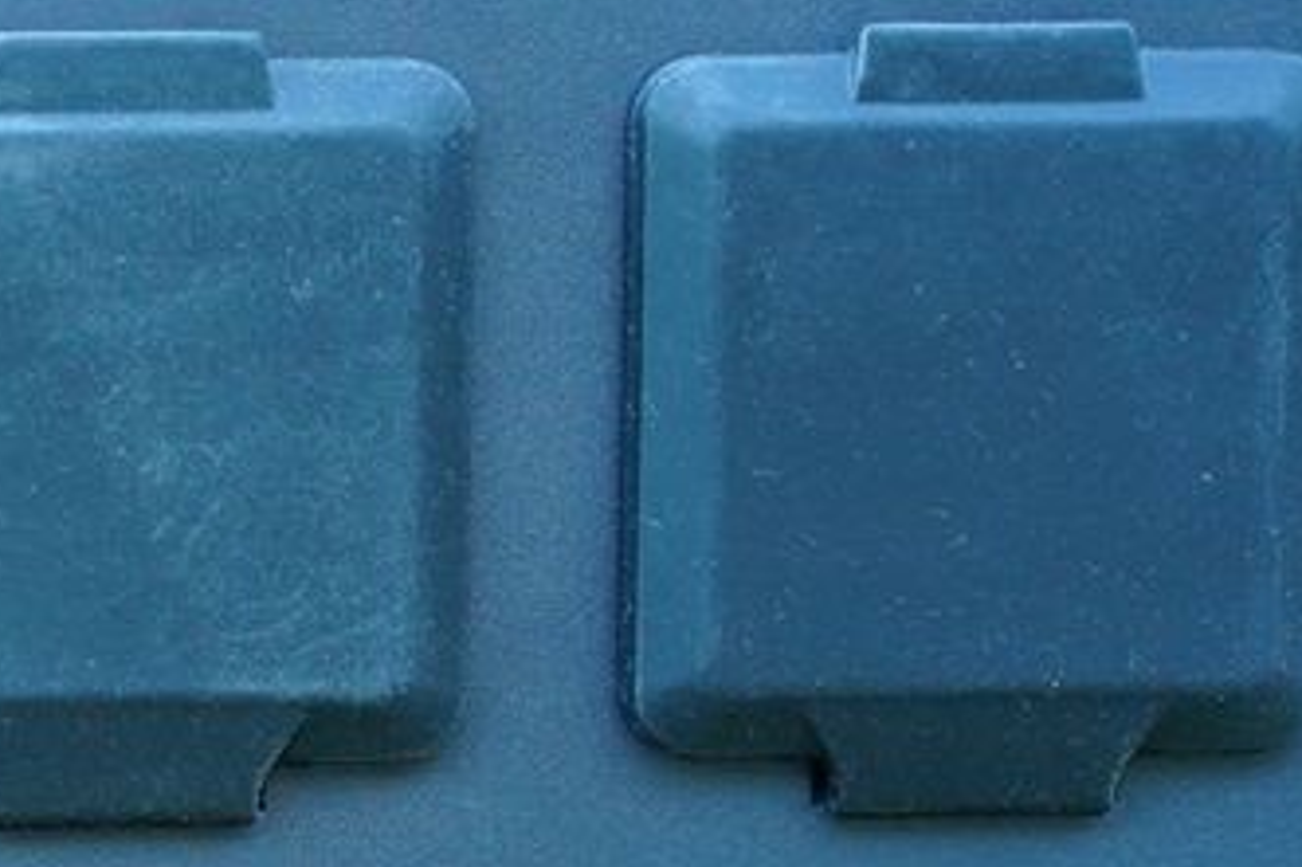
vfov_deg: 6.4
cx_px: -941
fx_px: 7663
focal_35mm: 212
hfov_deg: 9.3
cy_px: 1163
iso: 800
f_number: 4
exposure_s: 1/60
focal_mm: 55
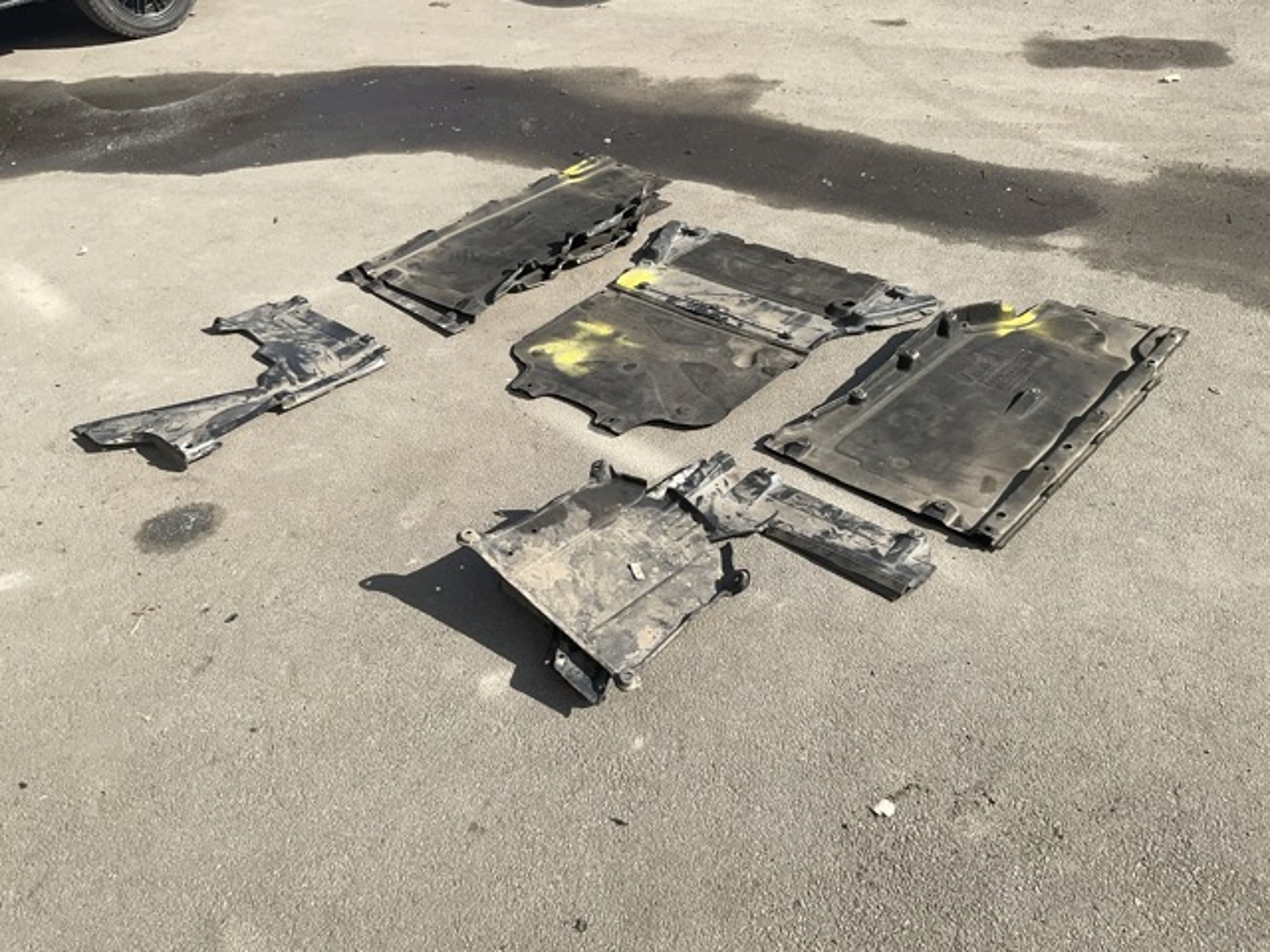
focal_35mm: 29
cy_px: 476
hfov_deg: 61.7
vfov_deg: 48.2
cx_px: 635
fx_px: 1064
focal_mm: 3
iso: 16
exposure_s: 1/1311
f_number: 1.8
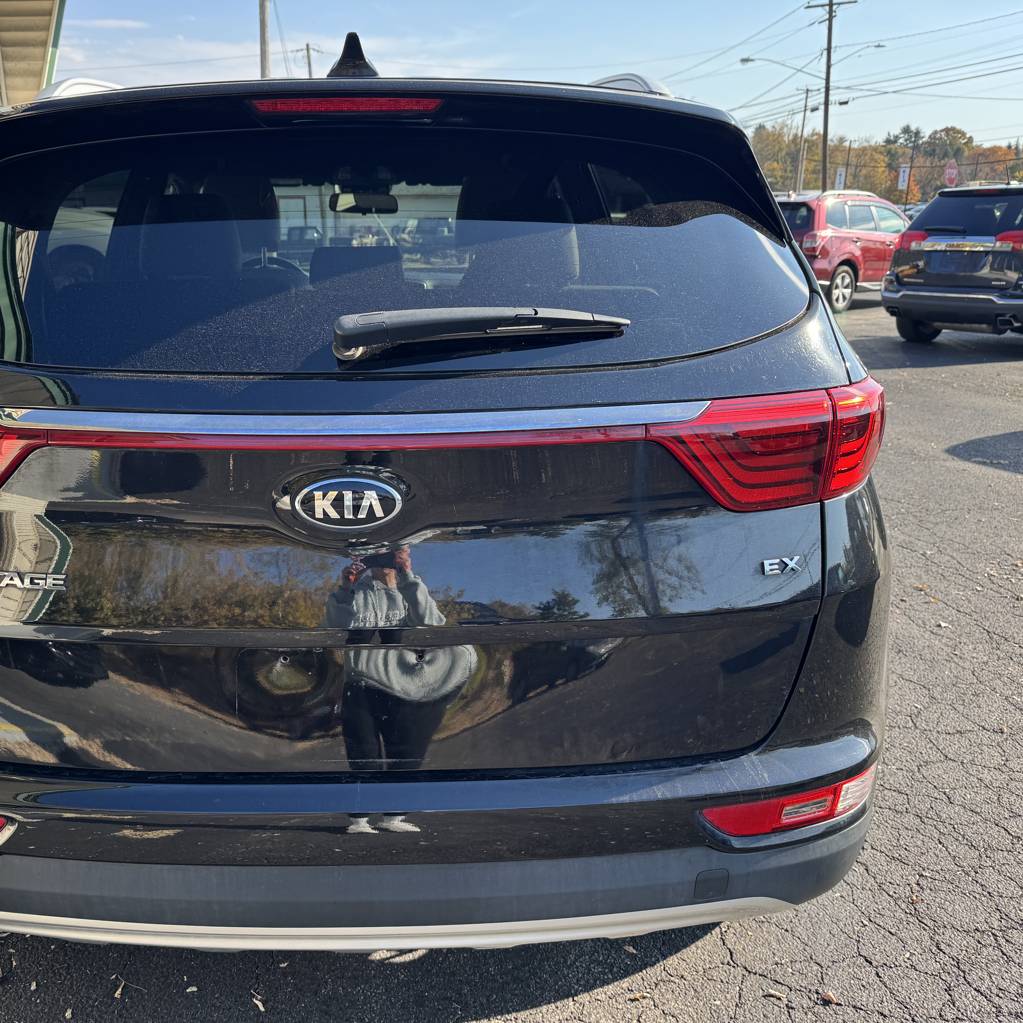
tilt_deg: -20.4
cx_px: 377
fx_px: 970
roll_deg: +0.0
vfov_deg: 55.6
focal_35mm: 29
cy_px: 522
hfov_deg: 54.9
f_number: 1.78
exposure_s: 1/664
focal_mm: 6.76
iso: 80
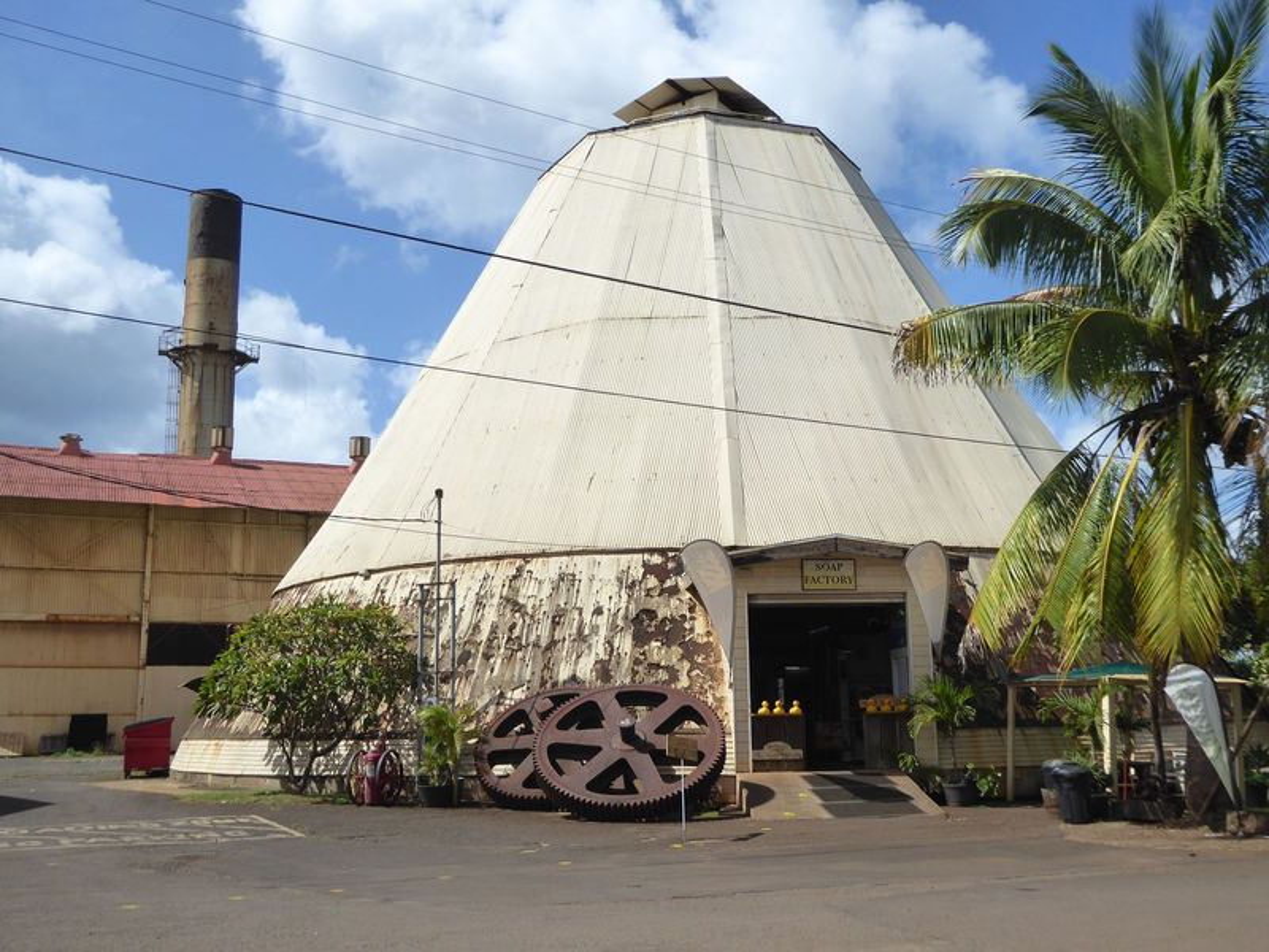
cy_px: 476
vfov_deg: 39.7
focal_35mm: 36
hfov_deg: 51.4
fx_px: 1320
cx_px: 634
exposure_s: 1/1000
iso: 125
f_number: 3.7
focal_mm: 6.3
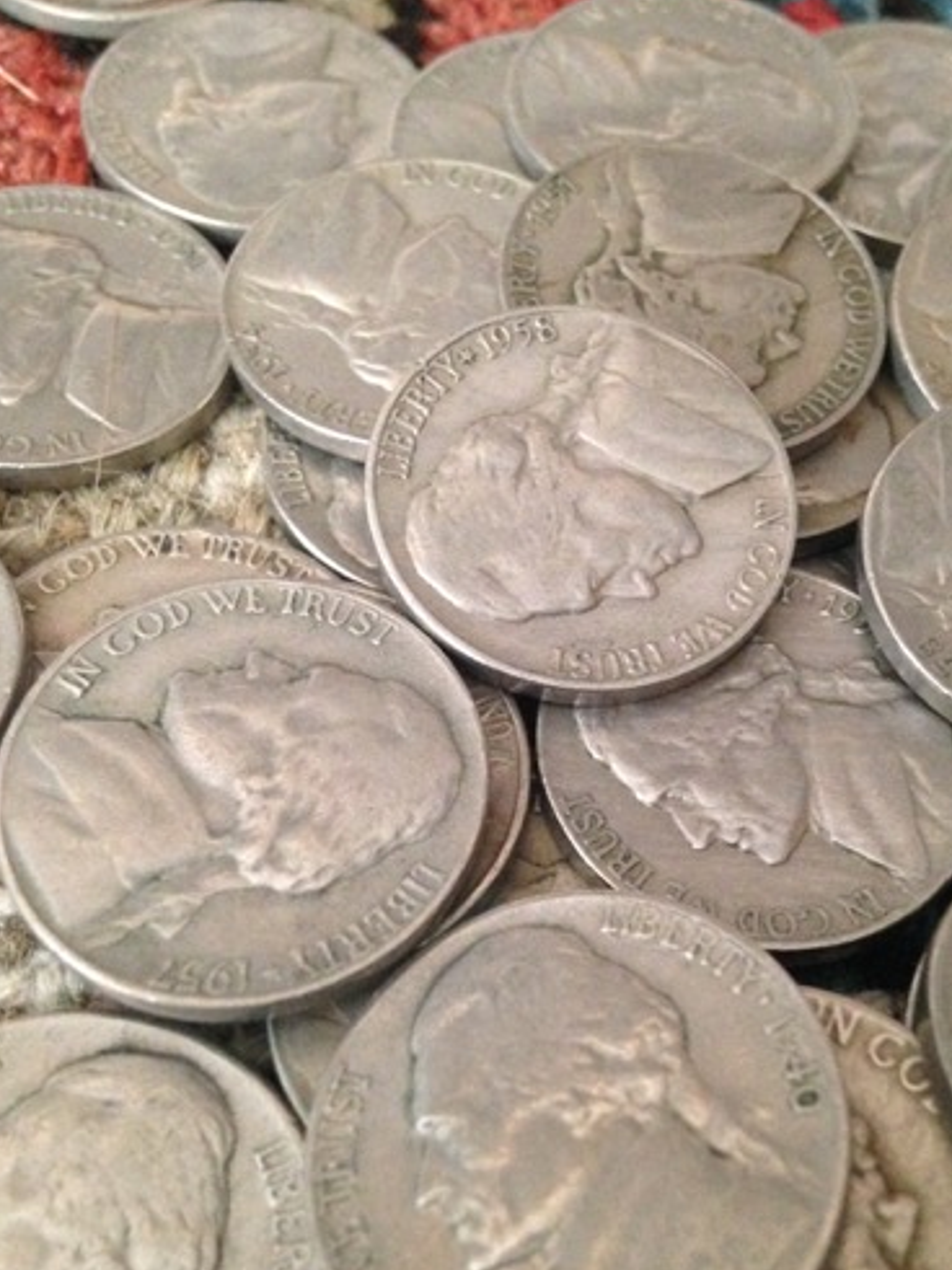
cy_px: 675
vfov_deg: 43.8
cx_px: 598
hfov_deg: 33.4
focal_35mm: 43
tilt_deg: -56.2
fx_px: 1577
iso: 500
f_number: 2.4
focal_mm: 4.12
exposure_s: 1/15
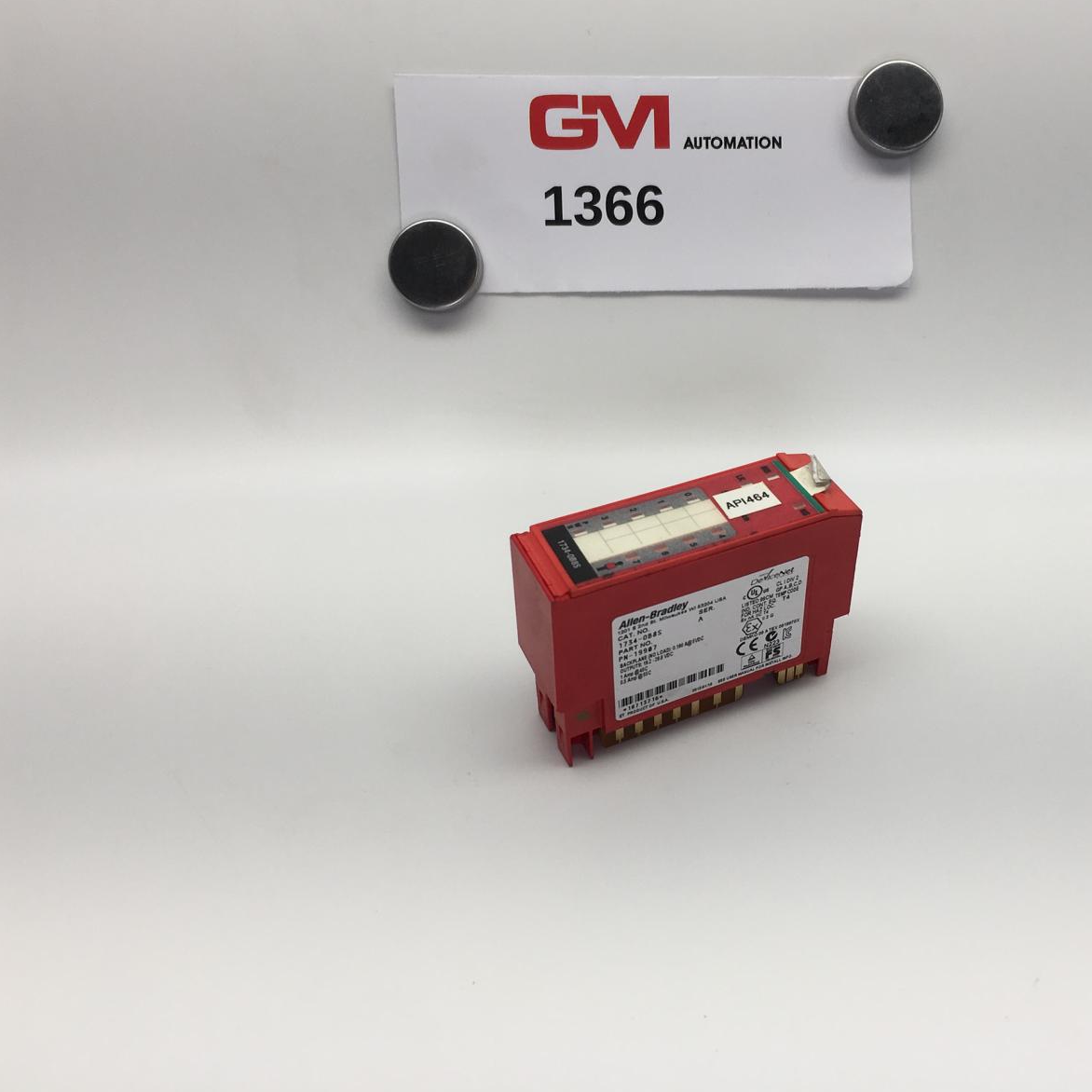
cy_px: 538
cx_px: 682
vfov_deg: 47.2
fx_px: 1249
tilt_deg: -37.4
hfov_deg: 46.8
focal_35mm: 35
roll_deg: -1.0
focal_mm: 4.15
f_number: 2.2
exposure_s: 1/297
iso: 25
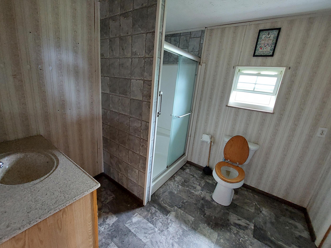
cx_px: 155
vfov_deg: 85.6
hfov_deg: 101.9
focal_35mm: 14
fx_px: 134
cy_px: 120
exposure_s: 1/24
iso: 400
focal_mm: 1.74
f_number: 2.2
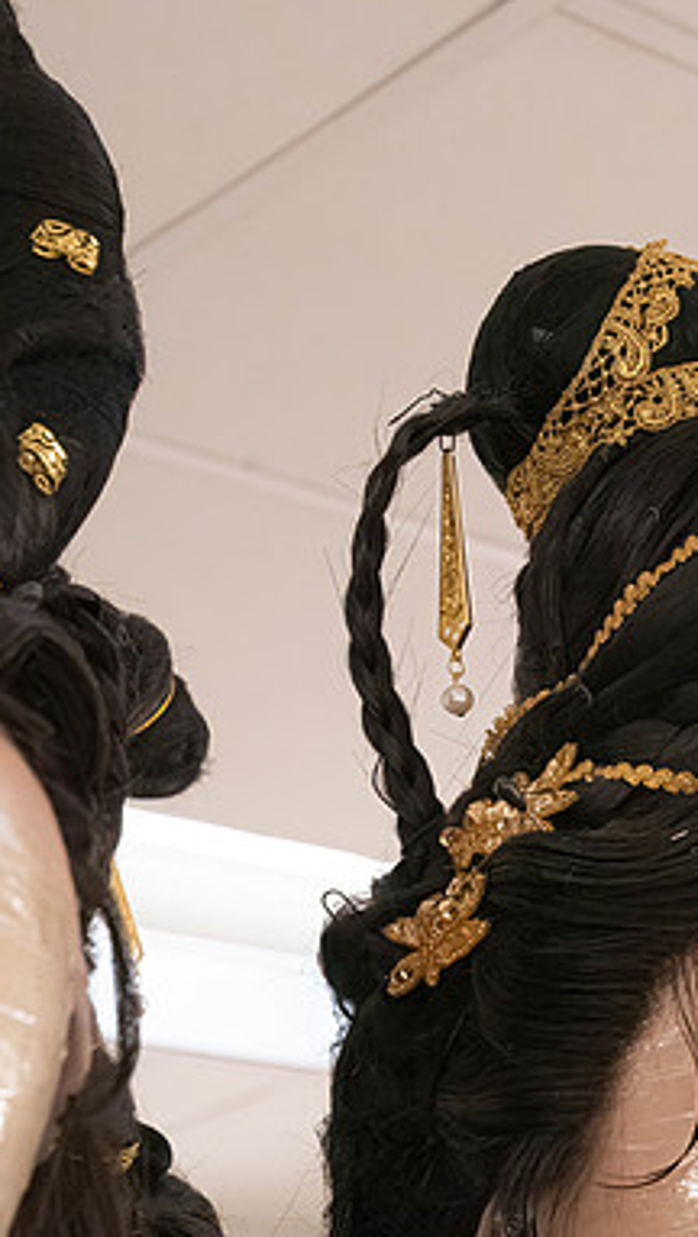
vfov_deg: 19.3
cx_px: 746
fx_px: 3645
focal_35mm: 111
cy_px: 622
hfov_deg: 10.8
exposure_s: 1/500
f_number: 9
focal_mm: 70
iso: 16000
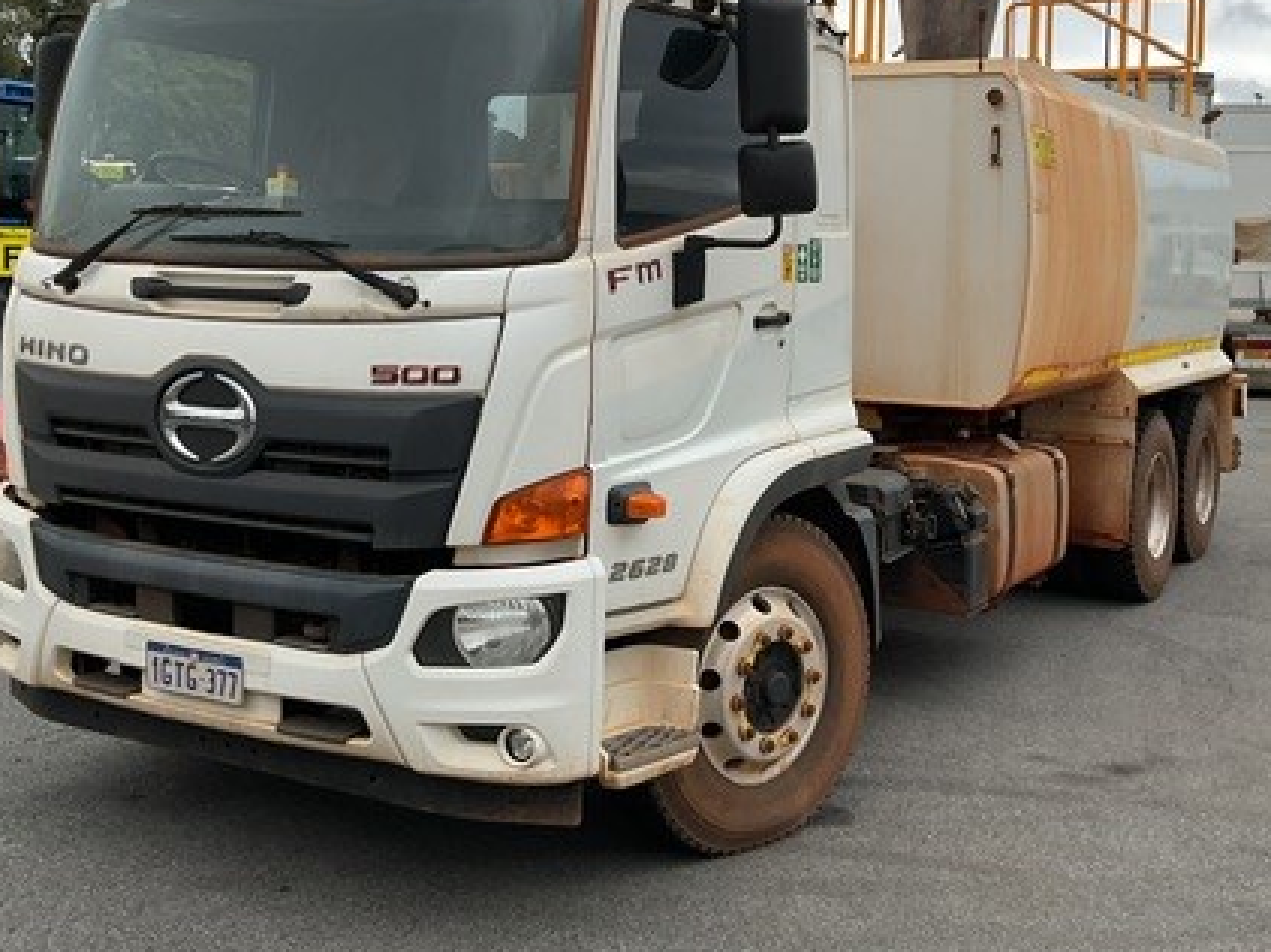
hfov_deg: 42.9
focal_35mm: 44
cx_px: 705
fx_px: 1615
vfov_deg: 32.5
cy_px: 292
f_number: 1.8
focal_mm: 3
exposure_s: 1/1786
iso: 16
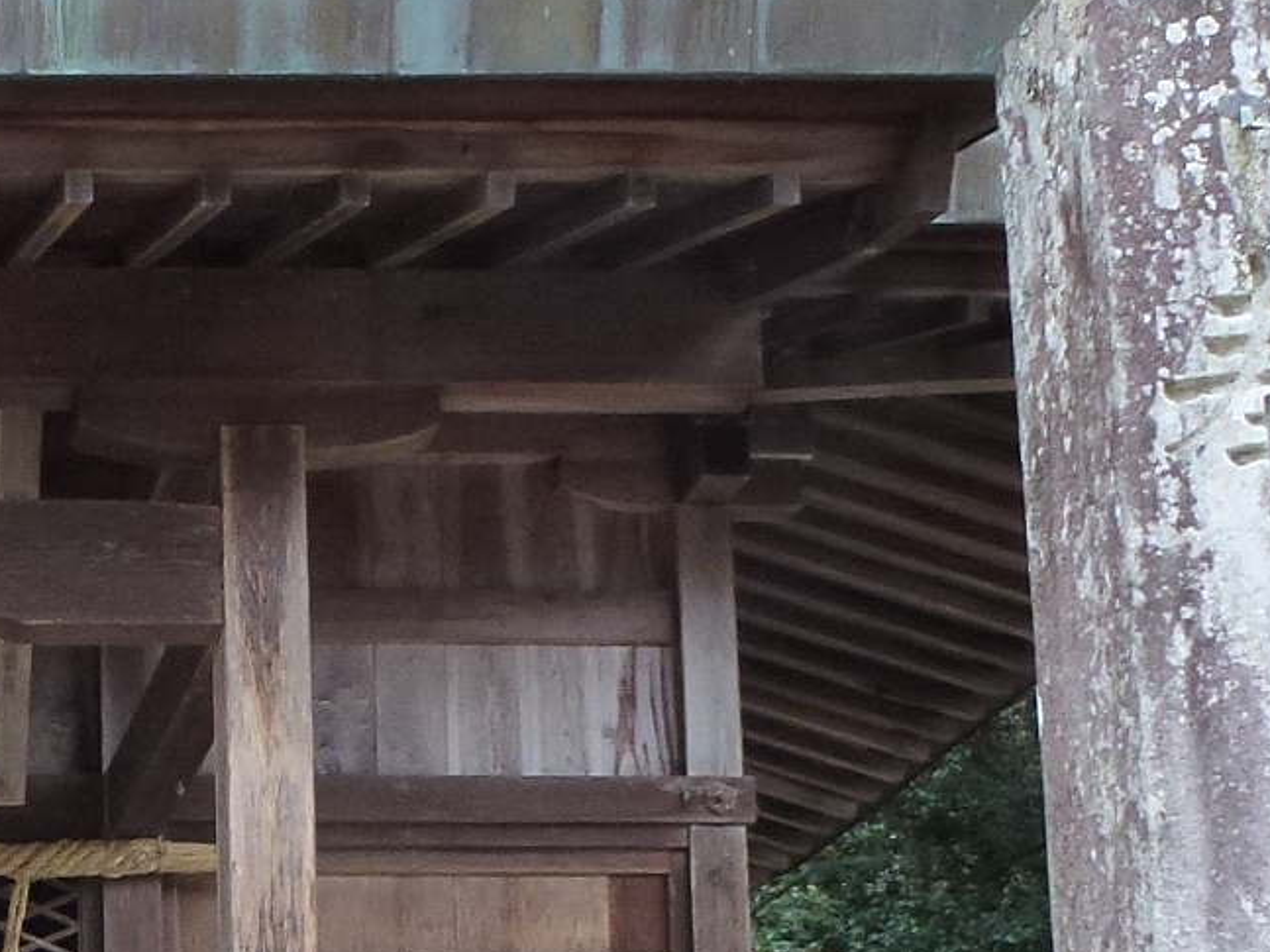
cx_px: -404
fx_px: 3485
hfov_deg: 19.0
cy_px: 1294
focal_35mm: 95
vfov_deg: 14.8
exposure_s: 1/125
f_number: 3.3
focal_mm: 4.3
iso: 160
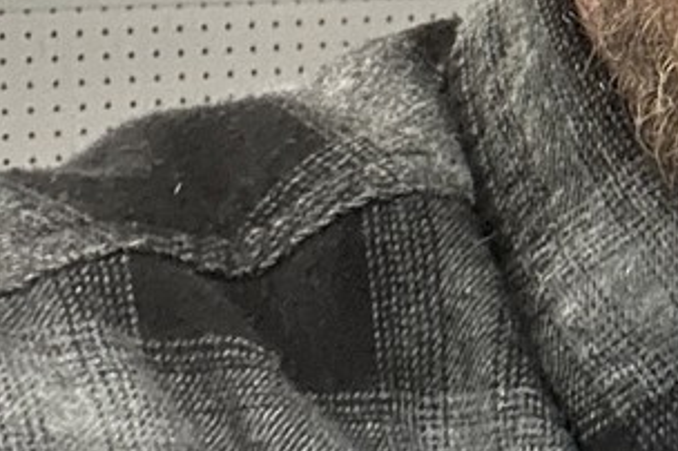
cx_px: 968
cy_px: -133
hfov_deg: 14.2
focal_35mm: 137
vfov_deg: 9.8
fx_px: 2577
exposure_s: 1/60
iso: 250
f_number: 1.9
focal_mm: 2.69
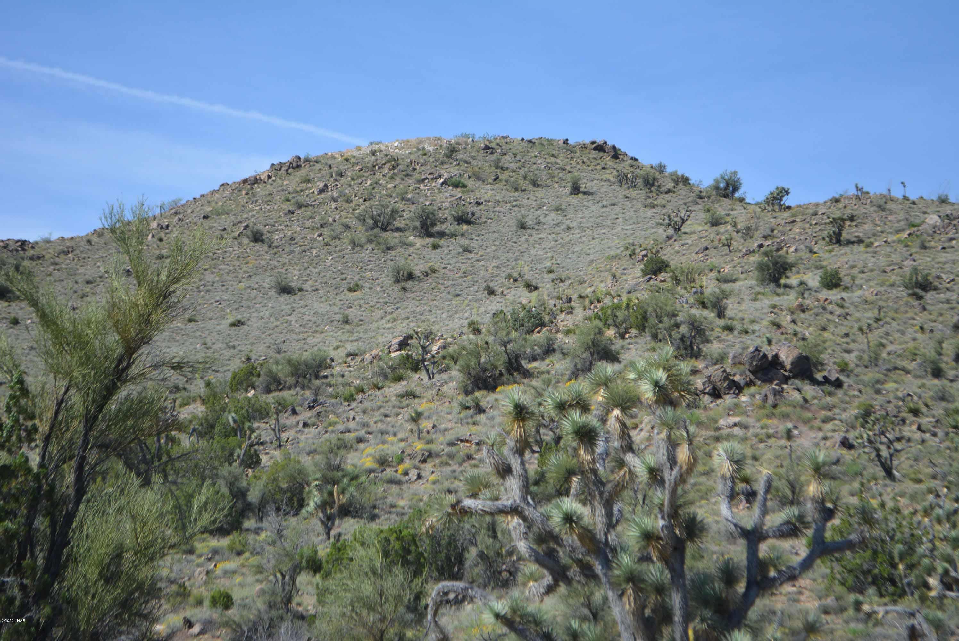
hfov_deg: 24.6
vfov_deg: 16.6
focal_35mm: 82
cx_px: 480
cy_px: 320
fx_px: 2199
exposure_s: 1/1600
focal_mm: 55
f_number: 6.3
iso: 400
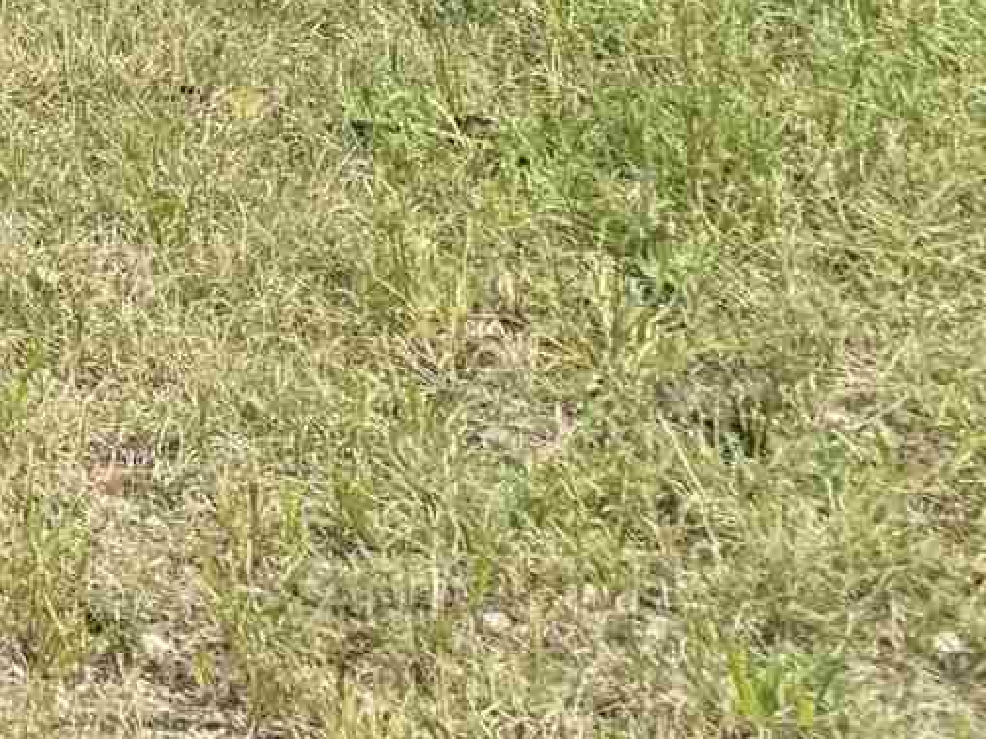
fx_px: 4185
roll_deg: -0.7
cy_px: -1140
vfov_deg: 8.9
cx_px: -1512
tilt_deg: -1.3
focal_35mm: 147
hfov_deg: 11.0
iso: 100
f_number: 1.78
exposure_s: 1/967
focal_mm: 6.76
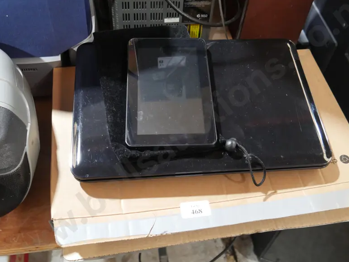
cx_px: 185
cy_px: 136
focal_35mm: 37
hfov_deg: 50.1
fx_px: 373
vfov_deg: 38.7
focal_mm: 14
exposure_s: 1/60
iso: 1250
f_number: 3.5
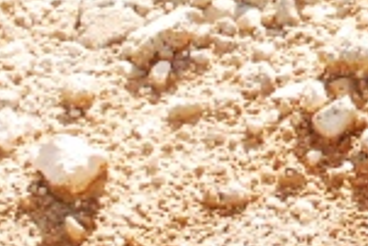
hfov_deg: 5.2
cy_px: -352
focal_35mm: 387
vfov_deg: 3.5
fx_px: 3960
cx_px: 860
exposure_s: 1/2000
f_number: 5.3
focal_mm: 38
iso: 1600
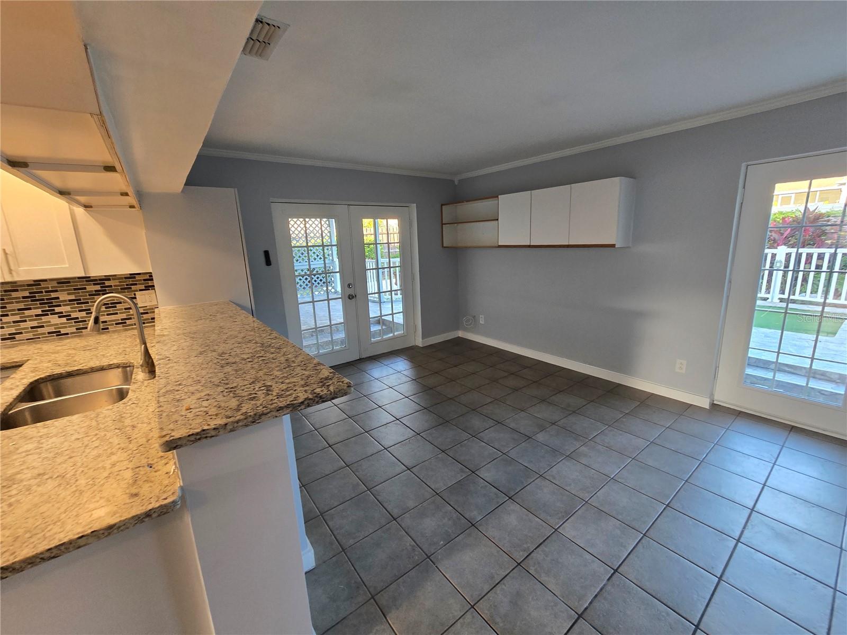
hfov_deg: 106.2
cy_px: 318
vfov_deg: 89.9
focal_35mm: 13
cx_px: 424
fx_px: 318
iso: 160
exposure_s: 1/60
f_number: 2.2
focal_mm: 2.2
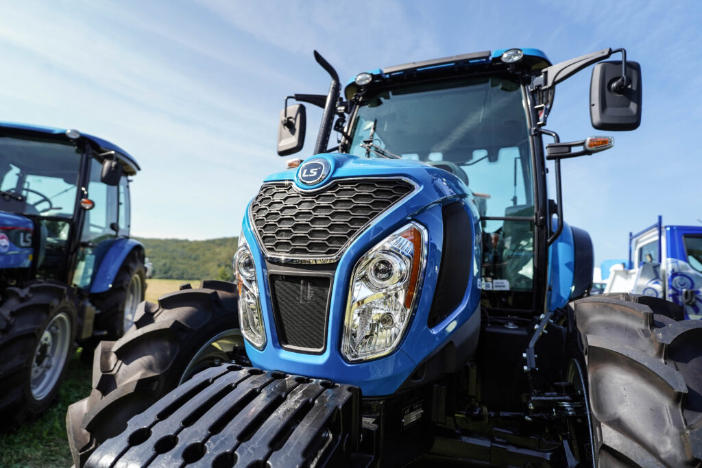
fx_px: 390
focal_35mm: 20
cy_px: 234
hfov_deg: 84.0
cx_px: 351
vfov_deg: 61.9
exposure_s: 1/8000
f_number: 2.8
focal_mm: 20
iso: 640
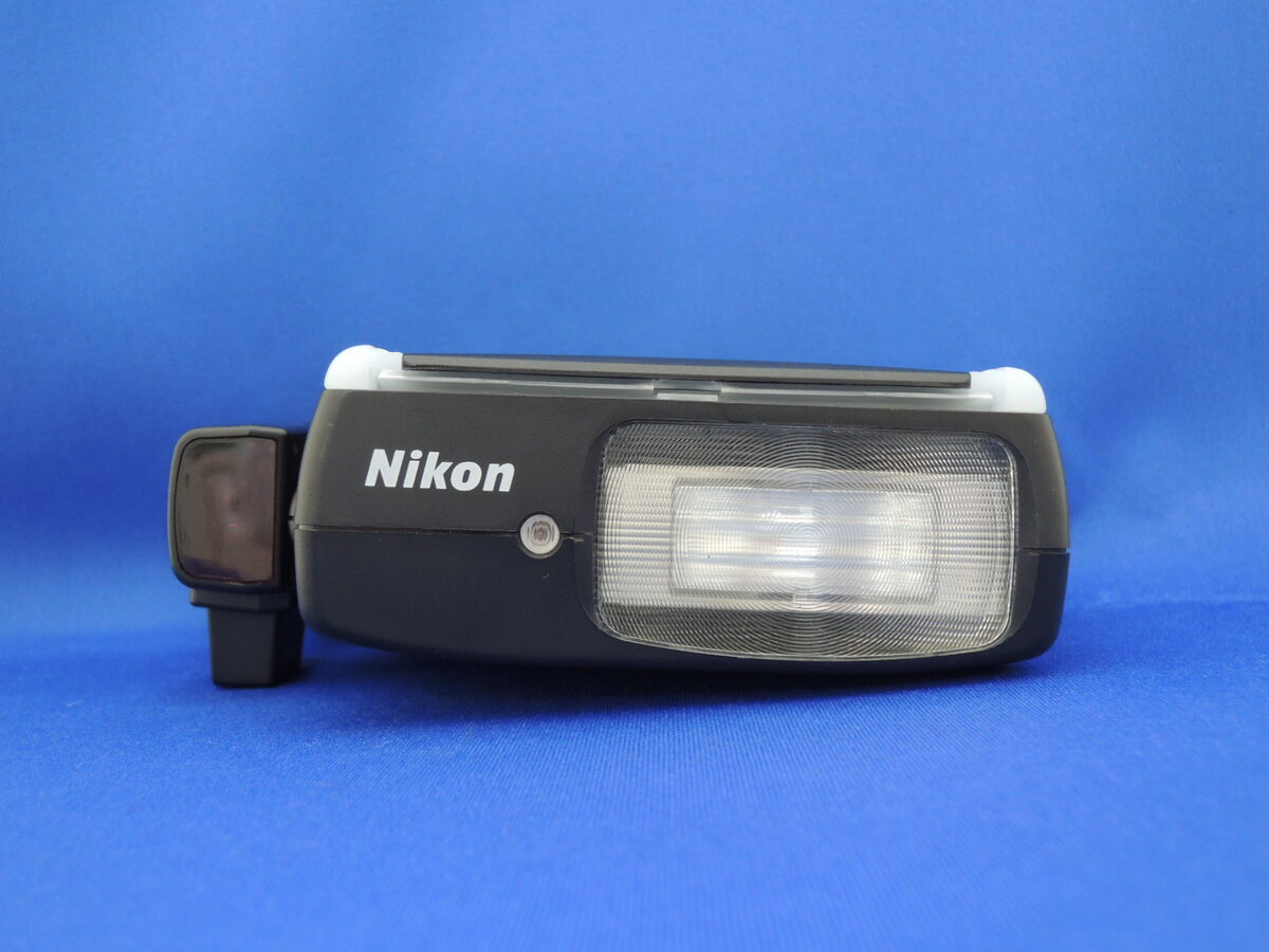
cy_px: 476
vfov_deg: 40.7
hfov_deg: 52.6
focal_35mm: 35
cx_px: 634
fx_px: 1283
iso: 400
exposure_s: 1/40
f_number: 2.8
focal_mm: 6.3
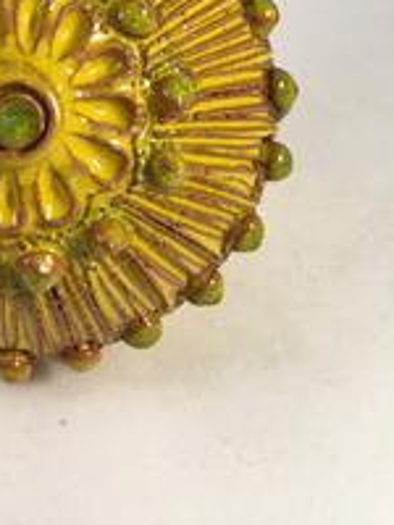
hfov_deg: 24.2
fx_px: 880
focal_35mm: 58
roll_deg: +0.9
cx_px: 11
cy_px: 97
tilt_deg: -35.4
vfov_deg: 32.2
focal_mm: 4.15
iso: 40
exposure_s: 1/33
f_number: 2.2
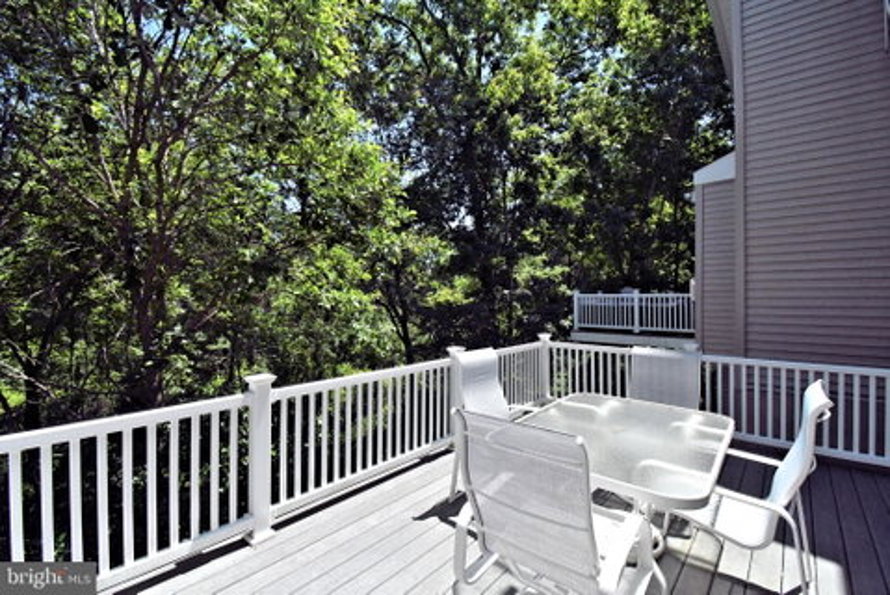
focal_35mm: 15
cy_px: 298
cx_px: 445
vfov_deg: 77.4
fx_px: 371
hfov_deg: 100.4
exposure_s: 1/8000
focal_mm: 10
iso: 5000
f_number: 9
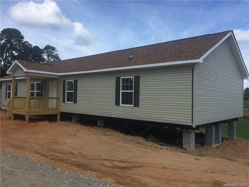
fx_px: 209
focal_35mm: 29
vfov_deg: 48.2
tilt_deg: +0.8
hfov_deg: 61.7
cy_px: 94
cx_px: 124
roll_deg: -2.4
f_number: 2.2
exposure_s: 1/2083
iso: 32
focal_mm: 4.15
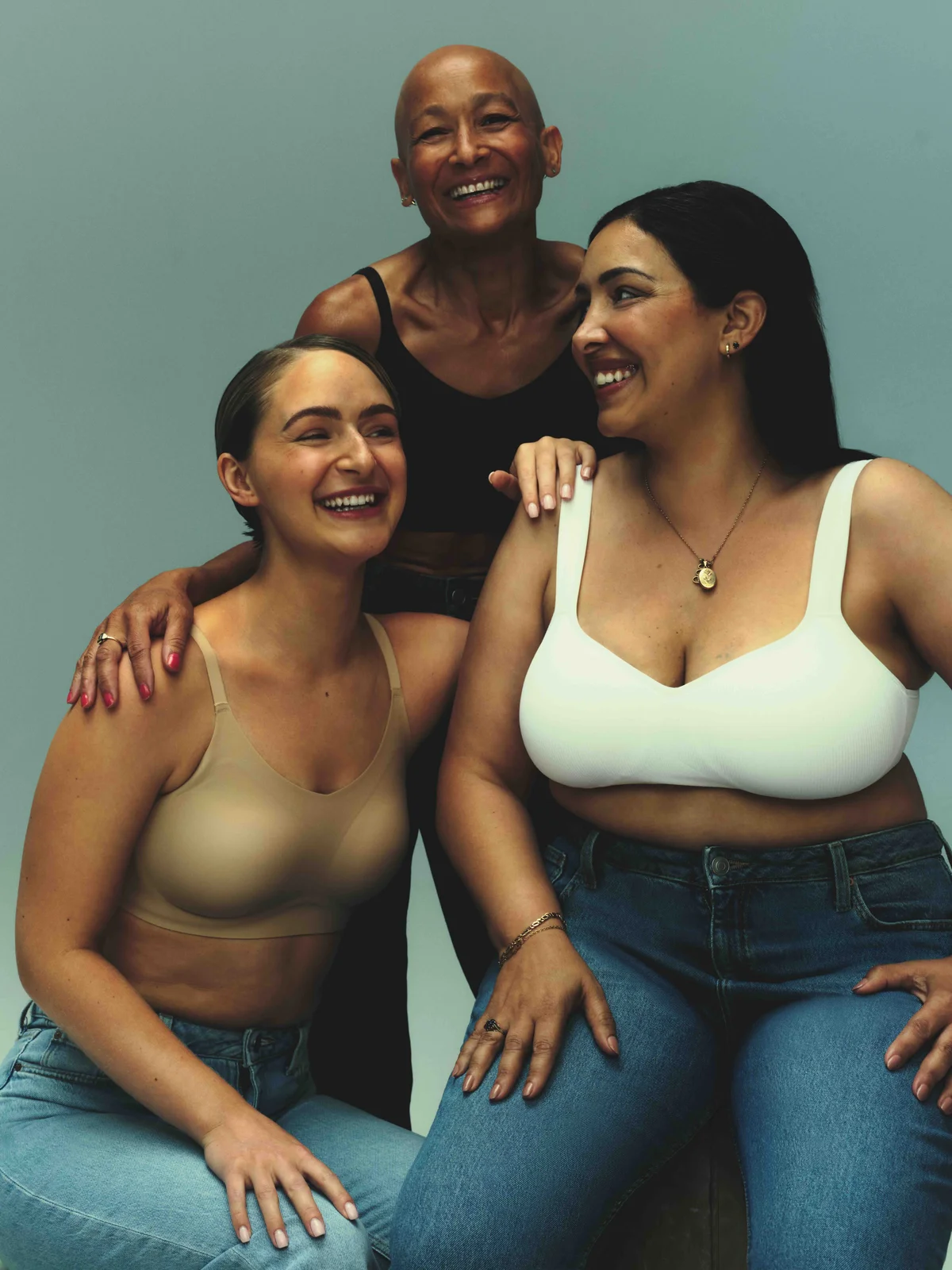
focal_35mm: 63
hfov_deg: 23.3
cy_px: 635
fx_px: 2310
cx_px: 476
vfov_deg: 30.7
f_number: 11
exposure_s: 1/125
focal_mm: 80
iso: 400
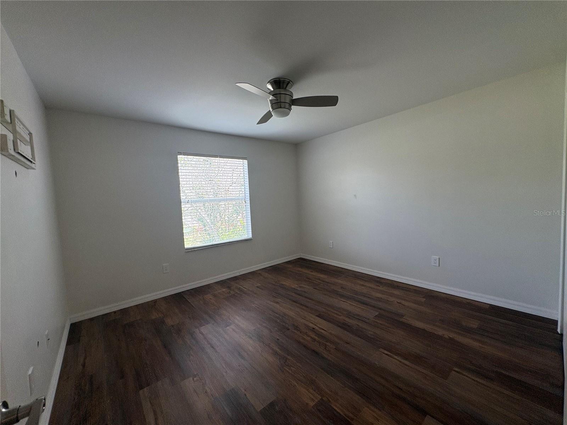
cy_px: 212
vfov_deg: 85.7
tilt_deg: -3.4
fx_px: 229
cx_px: 284
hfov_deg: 102.1
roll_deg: +3.2
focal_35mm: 14
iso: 100
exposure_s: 1/118
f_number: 2.2
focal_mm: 2.22
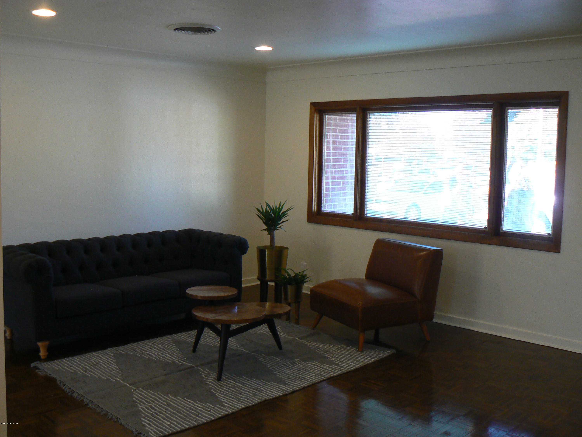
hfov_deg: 51.4
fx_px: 605
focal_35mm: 36
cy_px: 218
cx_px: 291
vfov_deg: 39.7
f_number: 2.8
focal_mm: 6
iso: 125
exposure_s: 1/30
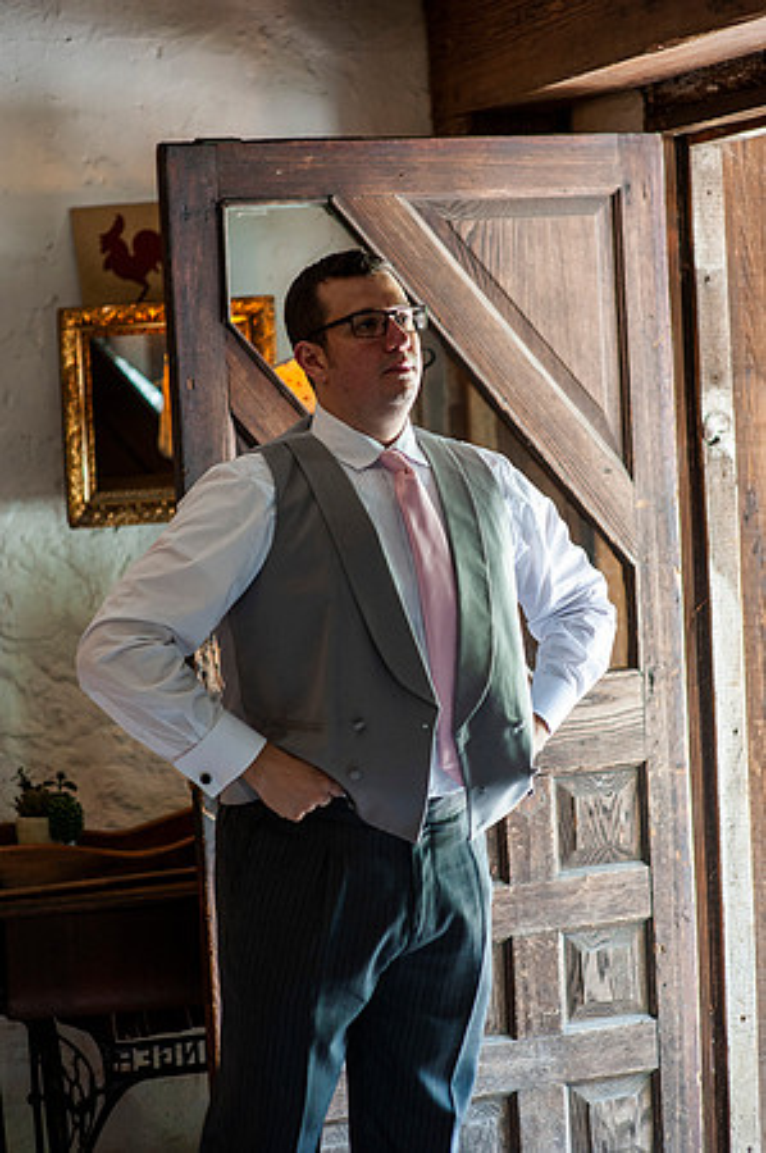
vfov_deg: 23.9
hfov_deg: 16.0
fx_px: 2719
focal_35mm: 85
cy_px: 576
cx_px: 383
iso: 1000
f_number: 2.8
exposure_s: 1/160
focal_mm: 85
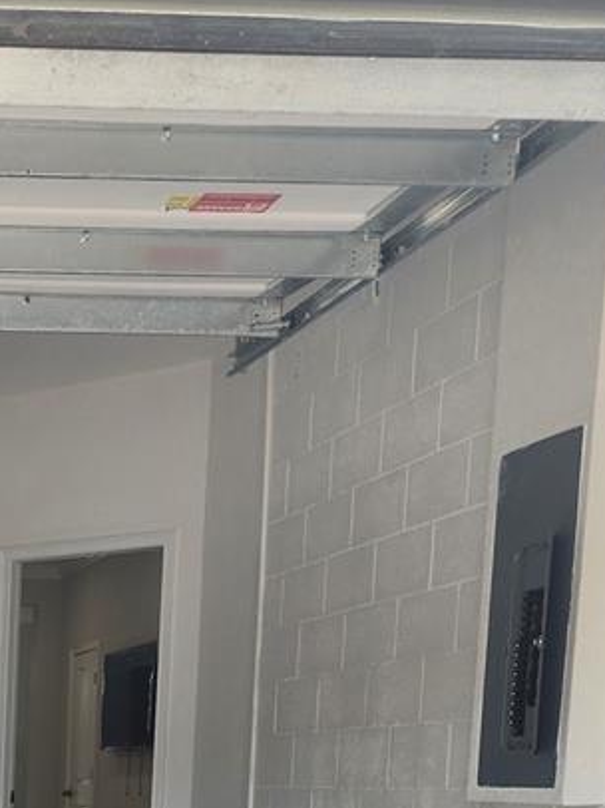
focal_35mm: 68
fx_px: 1586
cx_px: -221
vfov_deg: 25.0
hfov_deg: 19.6
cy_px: 1029
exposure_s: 1/180
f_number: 1.8
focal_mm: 6.4
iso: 25
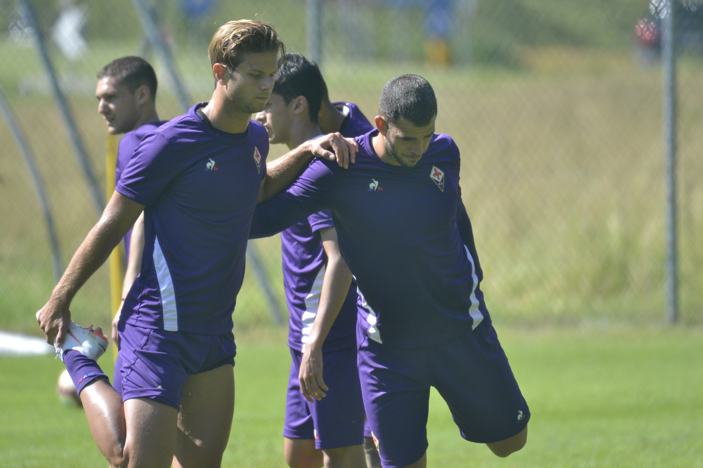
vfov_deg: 1.8
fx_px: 14645
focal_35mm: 750
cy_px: 234
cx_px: 352
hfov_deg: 2.7
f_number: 5.6
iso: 320
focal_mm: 500
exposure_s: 1/500
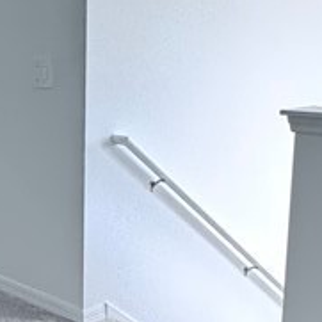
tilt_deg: -12.2
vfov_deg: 24.6
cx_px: -53
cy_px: 194
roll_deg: +2.3
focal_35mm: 70
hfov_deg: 22.9
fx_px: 737
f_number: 2.2
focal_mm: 2.22
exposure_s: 1/60
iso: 640
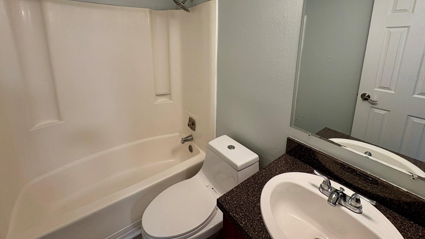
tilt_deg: -12.5
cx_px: 207
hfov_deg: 99.3
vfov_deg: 65.2
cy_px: 78
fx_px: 180
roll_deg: +0.2
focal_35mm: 16
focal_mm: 2.22
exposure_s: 1/60
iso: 200
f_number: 2.2
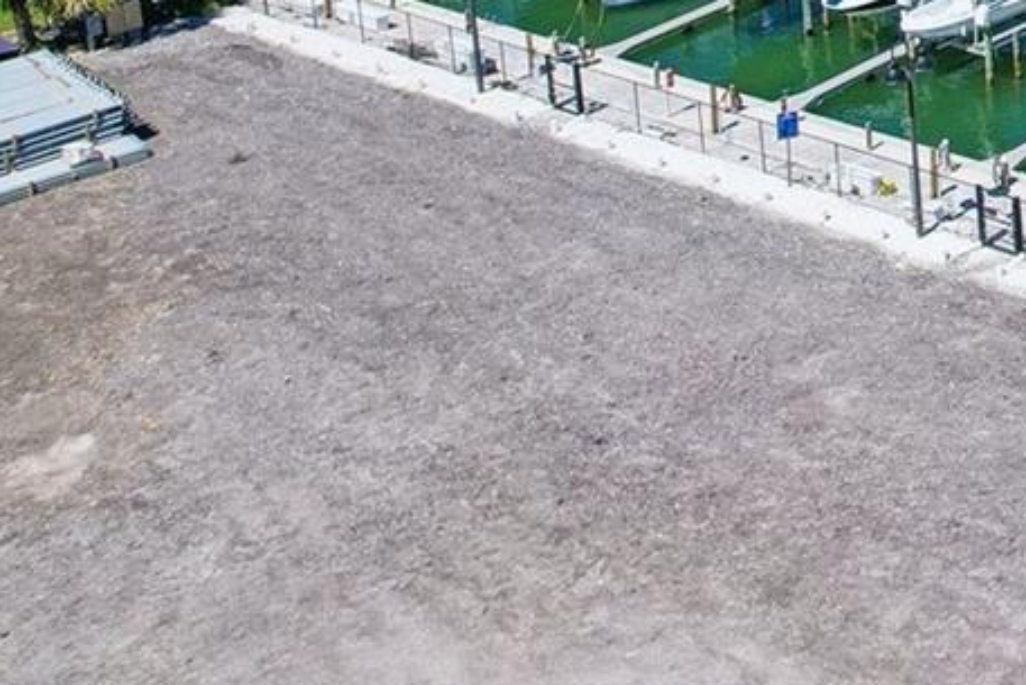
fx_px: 2195
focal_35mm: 77
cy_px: -384
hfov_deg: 20.8
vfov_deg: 16.0
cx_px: 1686
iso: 140
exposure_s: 1/3000
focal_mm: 8.4
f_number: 2.8
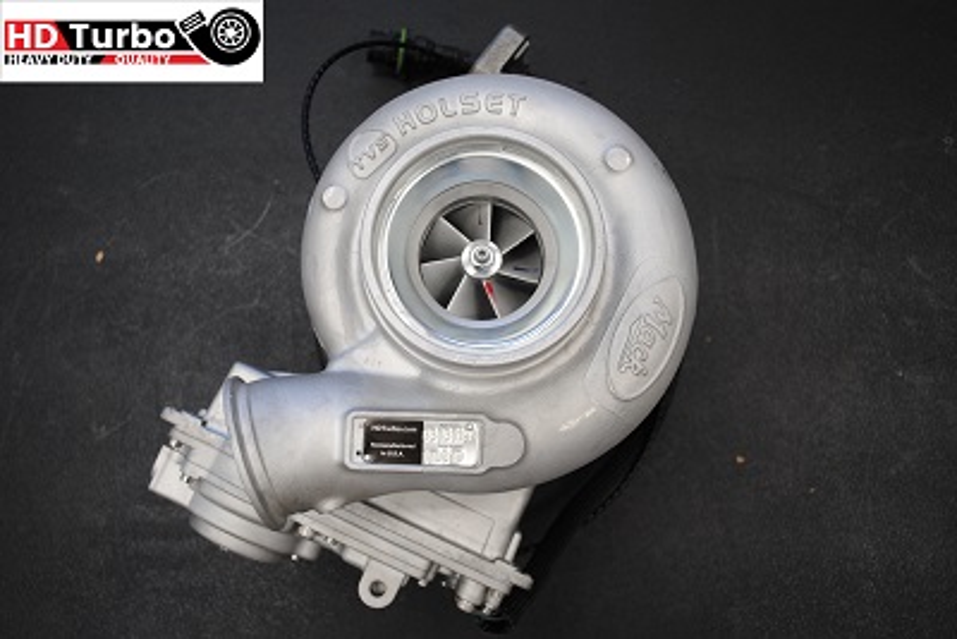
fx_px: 957
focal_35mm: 36
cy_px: 320
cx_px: 478
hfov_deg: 53.1
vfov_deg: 36.9
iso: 220
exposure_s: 1/30
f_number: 4
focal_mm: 24
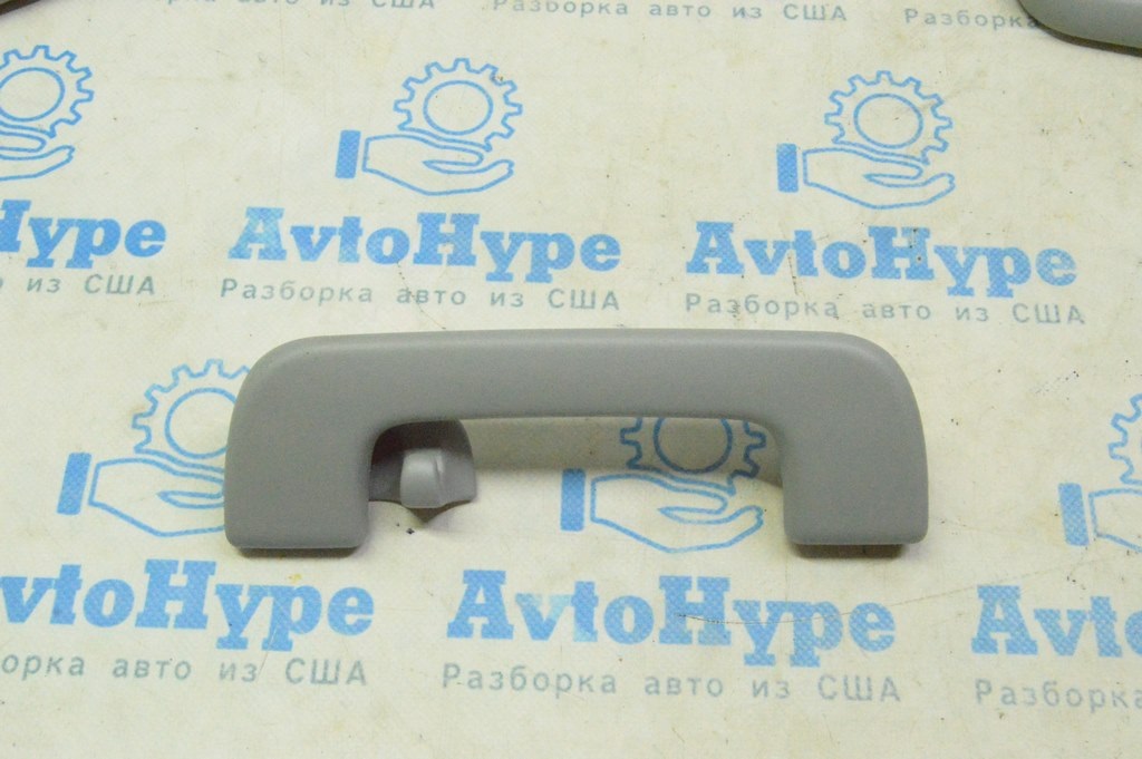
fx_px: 1426
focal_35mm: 45
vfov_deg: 29.8
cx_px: 571
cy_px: 380
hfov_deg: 43.6
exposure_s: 1/60
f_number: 20
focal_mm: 30
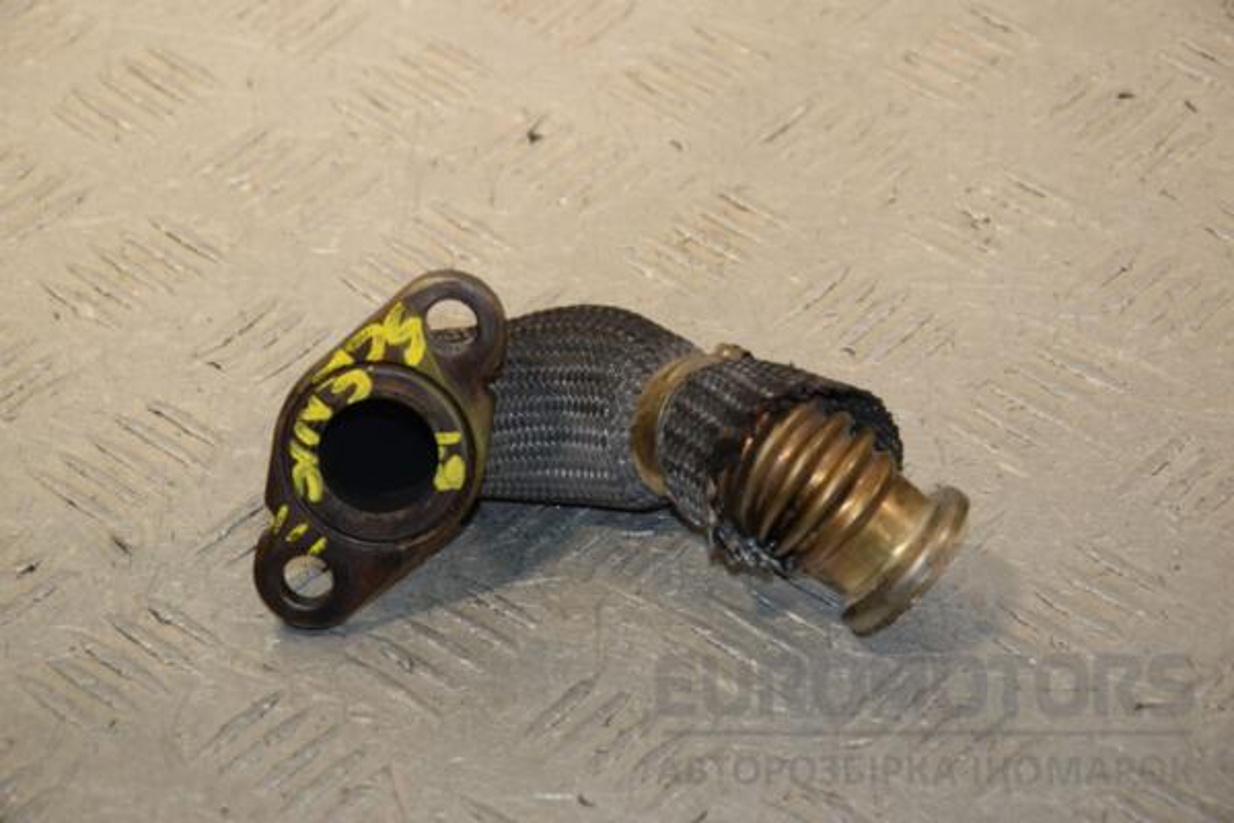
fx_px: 4627
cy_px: 412
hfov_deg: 15.2
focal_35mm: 135
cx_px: 617
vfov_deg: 10.2
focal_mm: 90
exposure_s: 1/200
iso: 800
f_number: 8
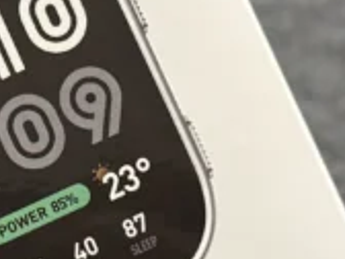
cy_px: 142
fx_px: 1455
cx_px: -41
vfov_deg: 10.2
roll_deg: +11.1
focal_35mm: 146
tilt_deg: -30.8
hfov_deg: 13.2
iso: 400
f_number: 1.78
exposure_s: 1/50
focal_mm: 6.76
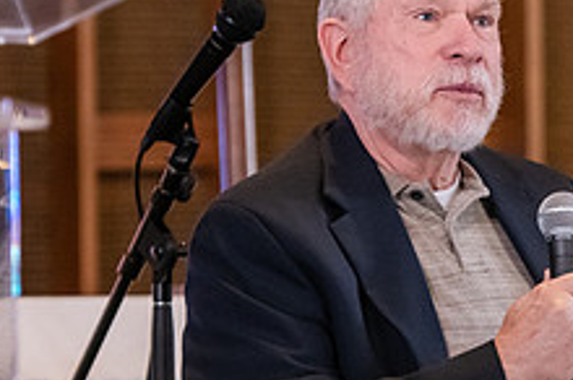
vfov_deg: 4.3
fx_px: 5038
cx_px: 633
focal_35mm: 317
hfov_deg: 6.5
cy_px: 215
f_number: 3.2
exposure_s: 1/200
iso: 4000
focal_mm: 120
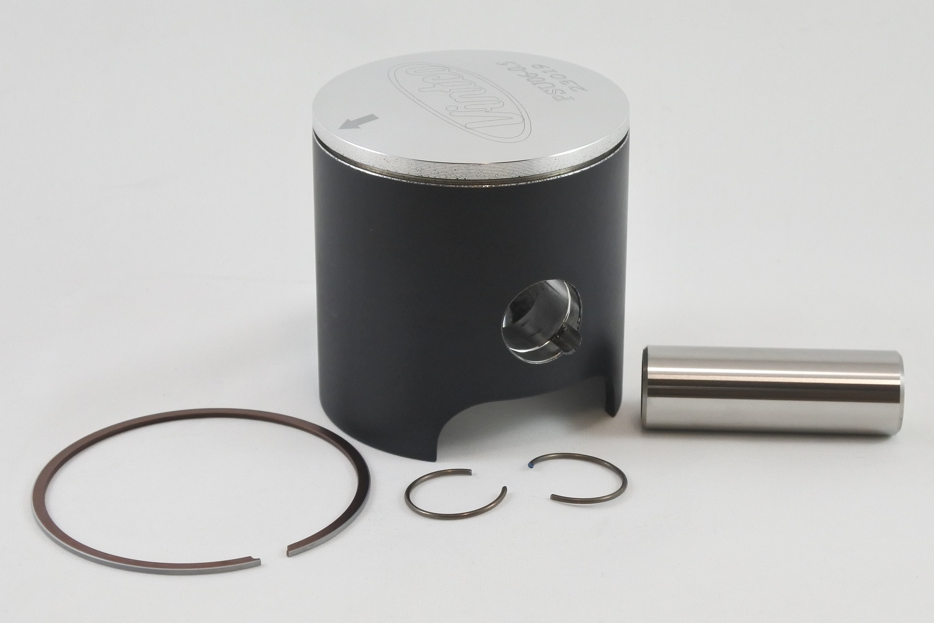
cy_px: 286
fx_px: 1634
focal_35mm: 63
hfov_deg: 31.9
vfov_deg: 21.6
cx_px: 469
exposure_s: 1/125
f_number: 4.8
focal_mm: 20.6
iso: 400
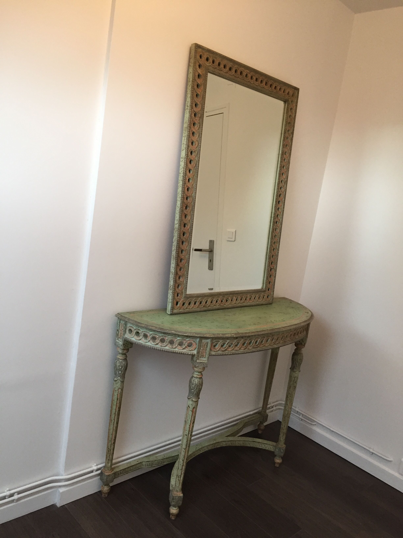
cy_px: 269
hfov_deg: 48.2
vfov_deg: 61.7
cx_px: 202
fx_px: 450
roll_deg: -7.7
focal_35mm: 29
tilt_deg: -9.7
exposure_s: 1/33
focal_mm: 4.15
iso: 80
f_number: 2.2
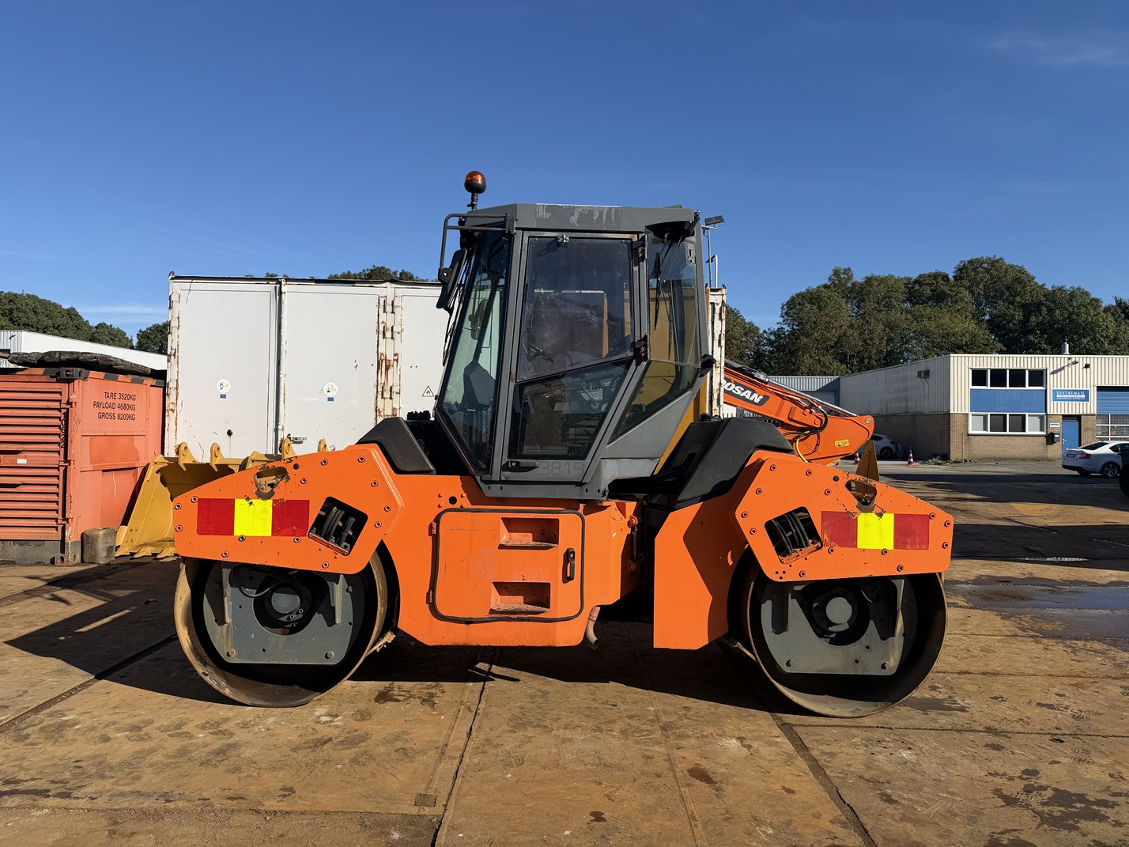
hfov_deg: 71.6
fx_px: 783
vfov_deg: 56.8
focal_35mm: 24
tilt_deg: -0.3
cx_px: 564
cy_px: 424
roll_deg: -0.3
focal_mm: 6.76
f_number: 1.78
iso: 80
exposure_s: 1/4975
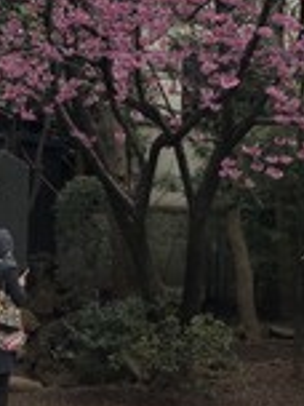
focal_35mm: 83
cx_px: 147
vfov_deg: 20.8
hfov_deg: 17.8
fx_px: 972
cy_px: -160
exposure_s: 1/2404
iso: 20
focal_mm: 3.99
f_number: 1.8
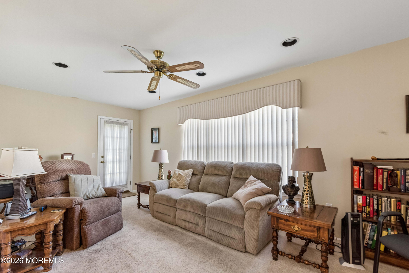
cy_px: 136
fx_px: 170
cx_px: 204
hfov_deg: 100.4
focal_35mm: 15
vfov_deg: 77.3
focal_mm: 15
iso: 1250
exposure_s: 1/40
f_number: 7.1
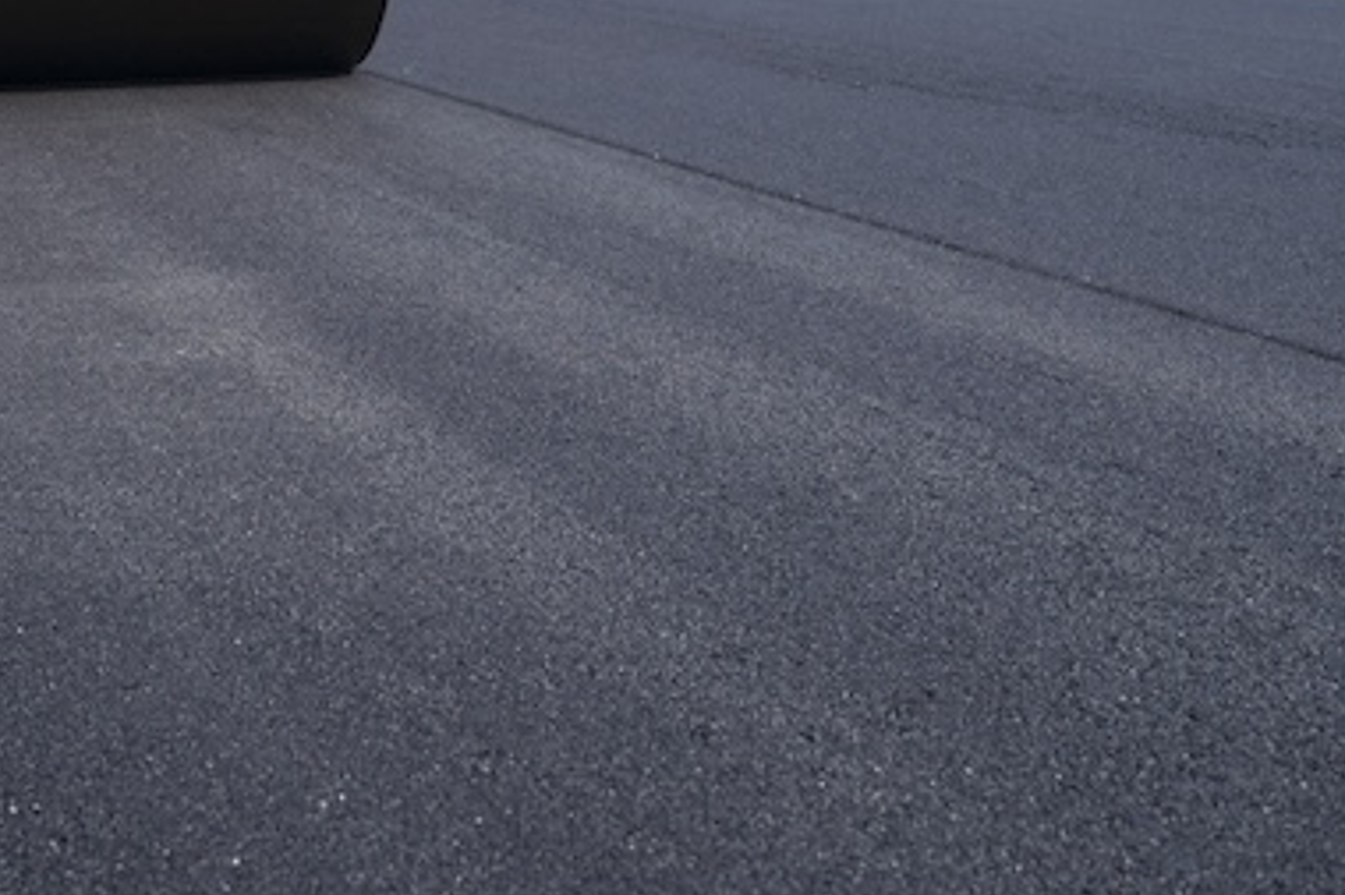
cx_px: 361
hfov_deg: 25.4
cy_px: 276
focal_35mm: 79
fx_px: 2950
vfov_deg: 17.2
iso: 400
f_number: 10
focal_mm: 50
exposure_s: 1/800
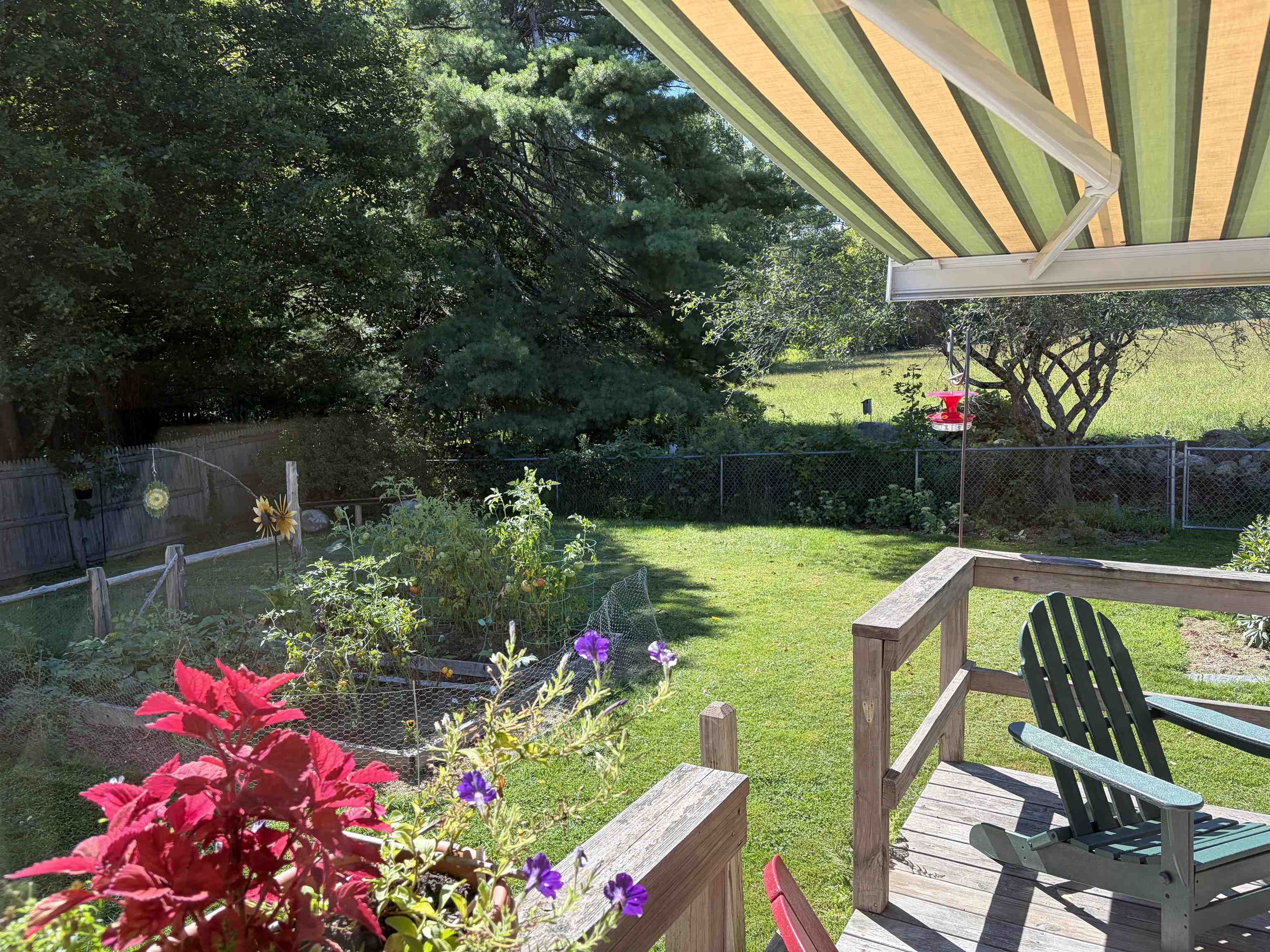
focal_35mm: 26
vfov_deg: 53.1
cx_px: 635
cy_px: 476
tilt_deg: -6.0
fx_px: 954
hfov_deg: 67.3
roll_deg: +2.2
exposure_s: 1/557
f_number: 1.6
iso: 50
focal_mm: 5.96
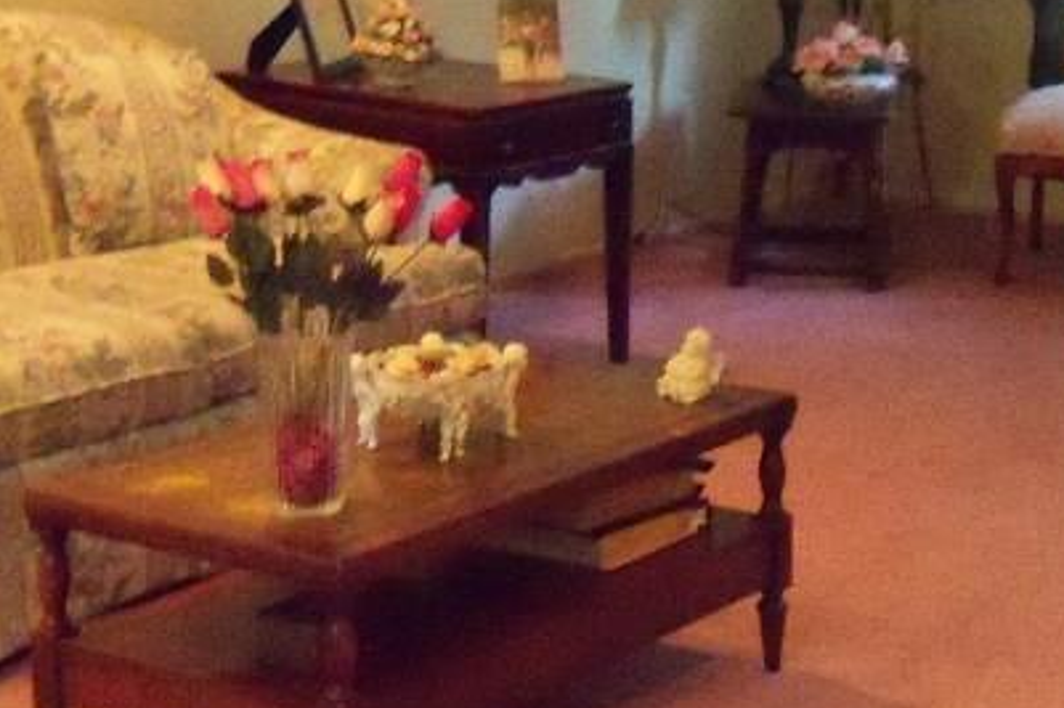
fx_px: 2747
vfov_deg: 14.6
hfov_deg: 20.8
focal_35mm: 93
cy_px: 106
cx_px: 1186
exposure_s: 1/30
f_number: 3.5
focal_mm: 6.2
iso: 1600
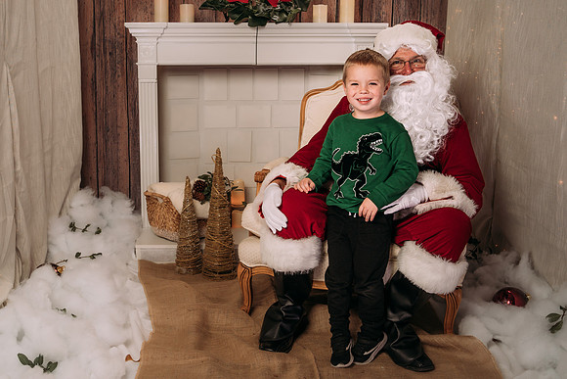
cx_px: 221
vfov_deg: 29.5
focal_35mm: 46
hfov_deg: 42.8
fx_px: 719
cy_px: 171
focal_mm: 35
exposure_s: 1/100
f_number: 6.3
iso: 100
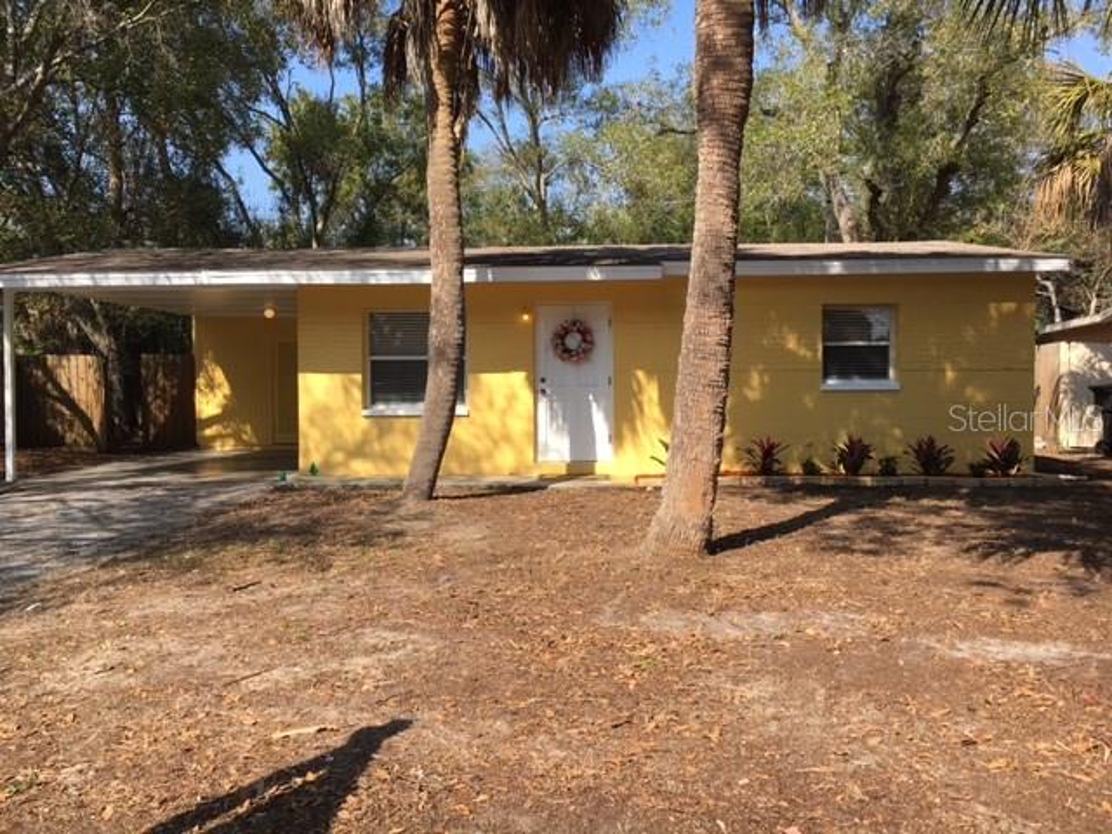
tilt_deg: -1.6
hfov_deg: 61.7
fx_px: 932
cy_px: 417
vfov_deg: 48.2
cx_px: 556
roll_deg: -0.4
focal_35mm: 29
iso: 25
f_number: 2.2
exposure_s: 1/927
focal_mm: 4.15
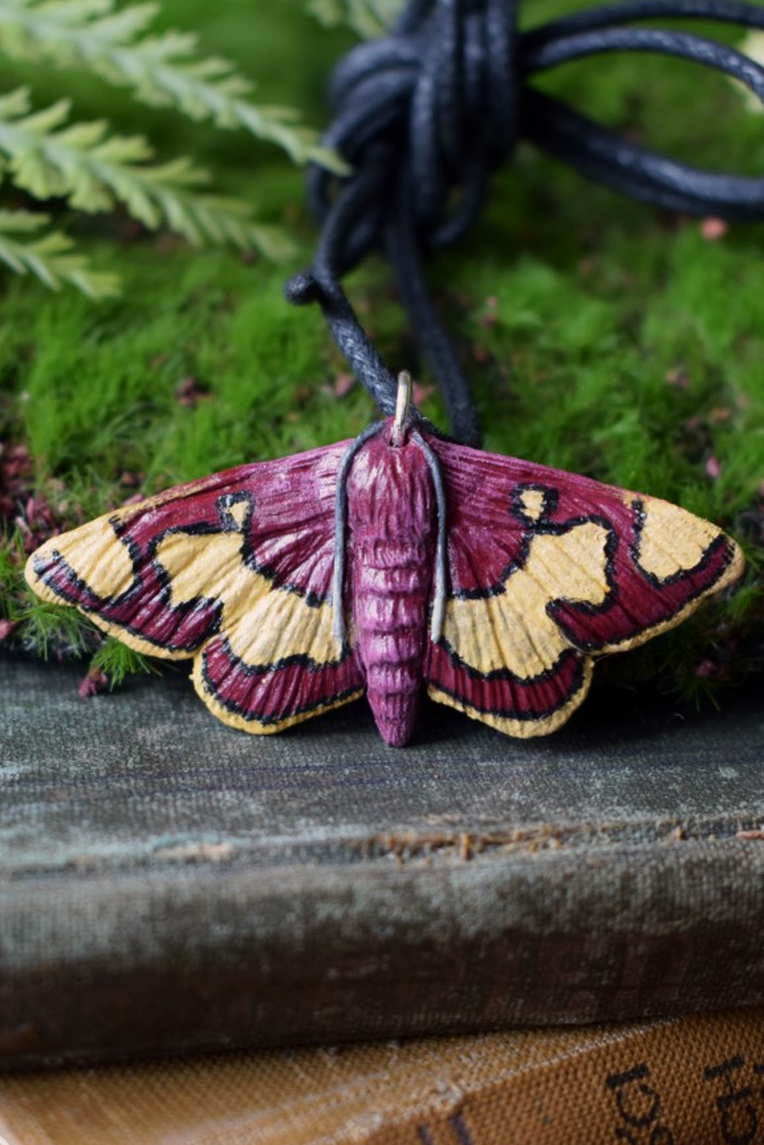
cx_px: 391
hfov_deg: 18.9
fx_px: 2292
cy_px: 599
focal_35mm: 72
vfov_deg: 28.1
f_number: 4.8
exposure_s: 1/60
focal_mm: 36
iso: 560
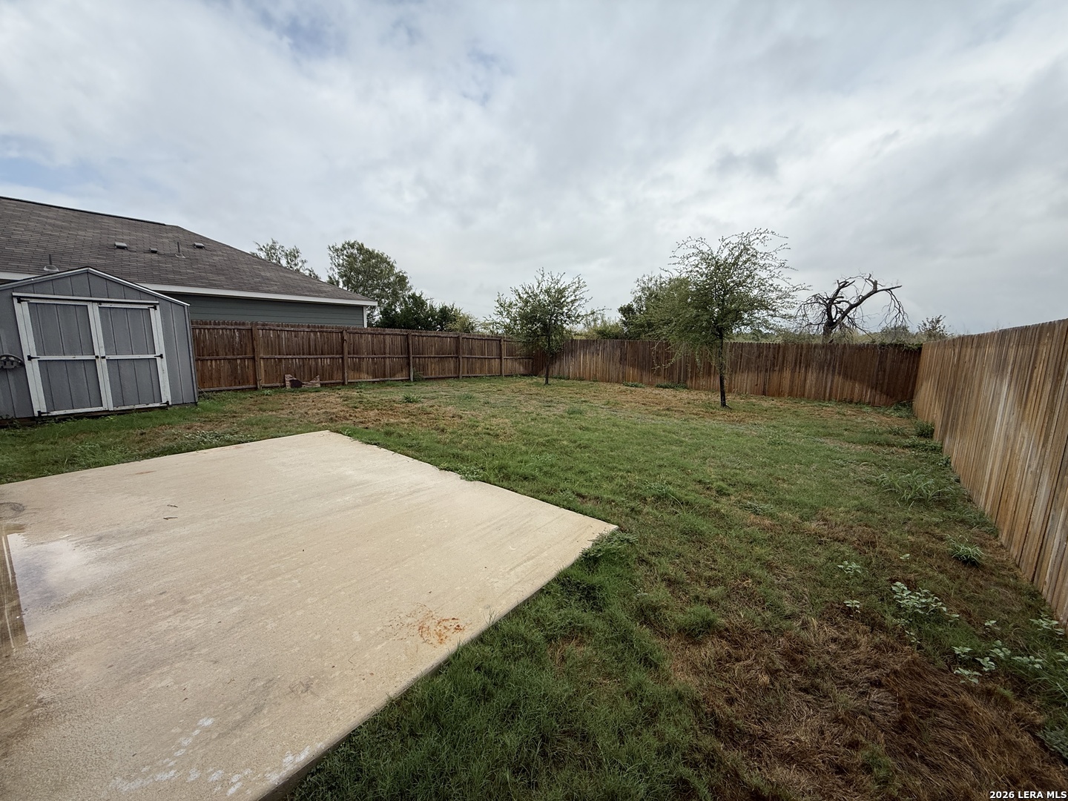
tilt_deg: -8.4
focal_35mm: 14
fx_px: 432
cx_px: 534
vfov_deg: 85.7
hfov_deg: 102.1
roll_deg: -1.6
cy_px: 400
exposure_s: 1/2237
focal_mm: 2.22
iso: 50
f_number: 2.2
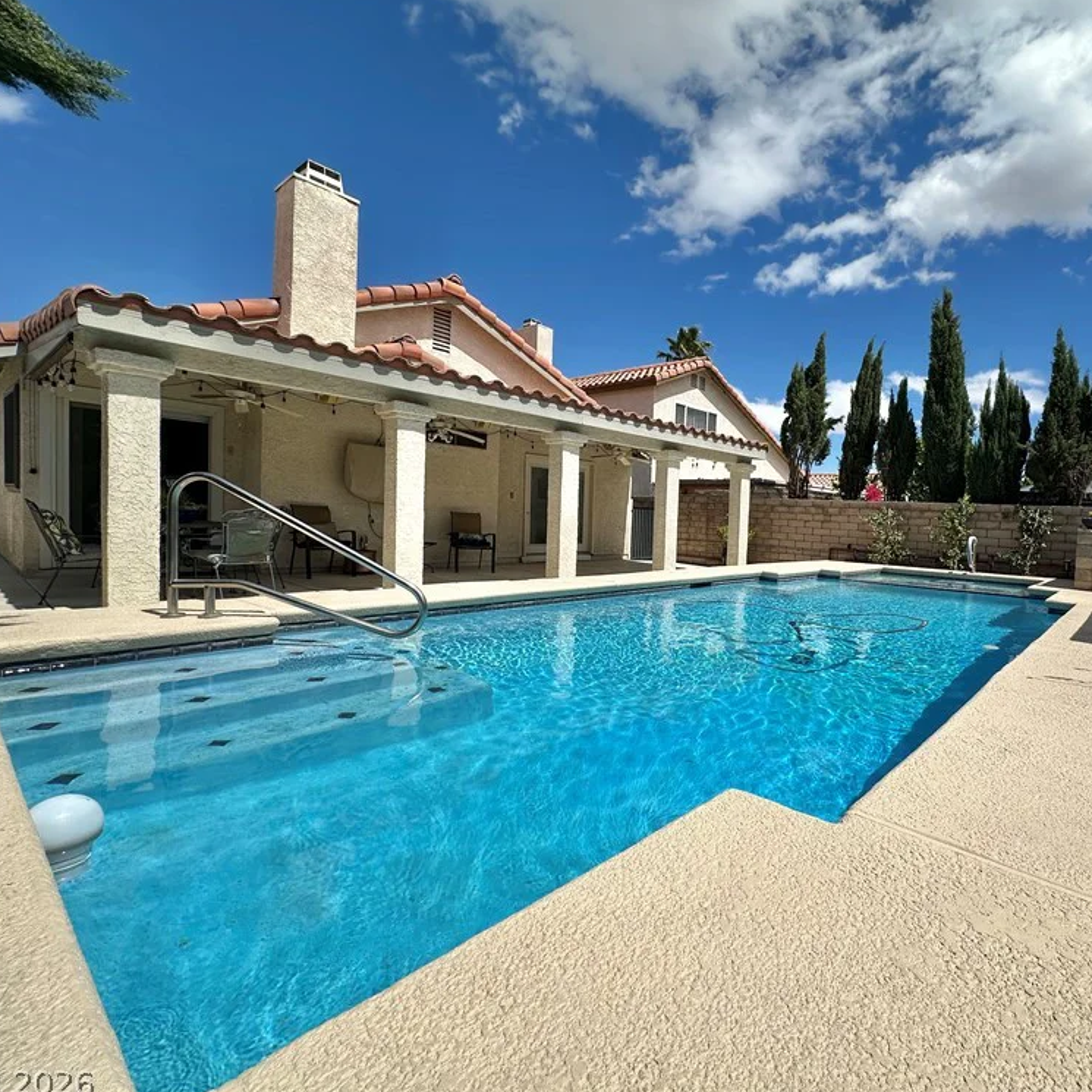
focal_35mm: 17
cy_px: 544
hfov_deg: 82.4
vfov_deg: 84.0
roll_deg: -2.6
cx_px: 683
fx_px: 607
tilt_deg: -1.6
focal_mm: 2.22
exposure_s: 1/3509
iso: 50
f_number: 2.2
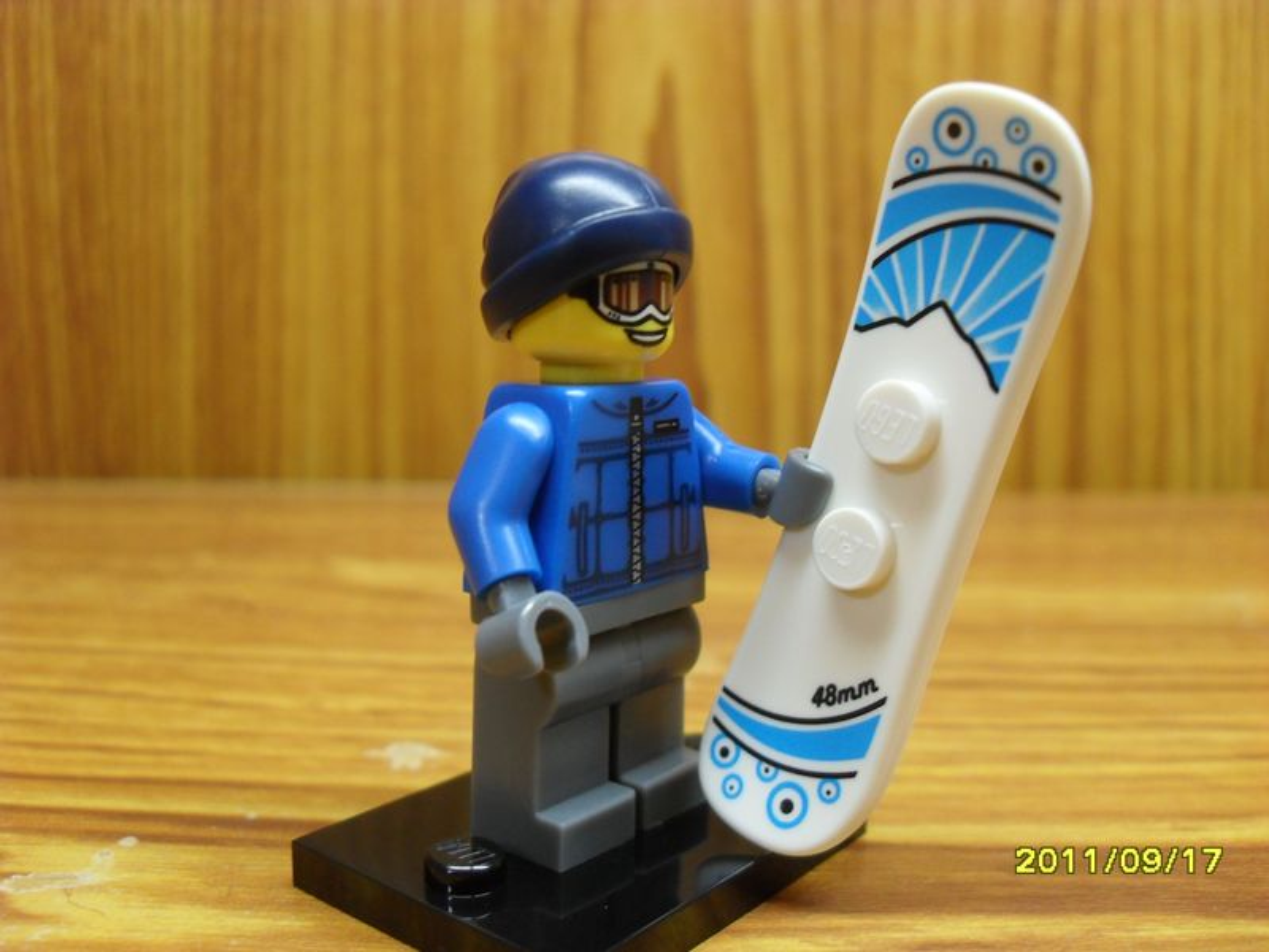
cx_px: 634
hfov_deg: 52.6
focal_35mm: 35
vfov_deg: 40.7
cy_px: 476
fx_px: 1283
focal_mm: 6.2
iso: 200
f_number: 2.8
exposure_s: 1/20
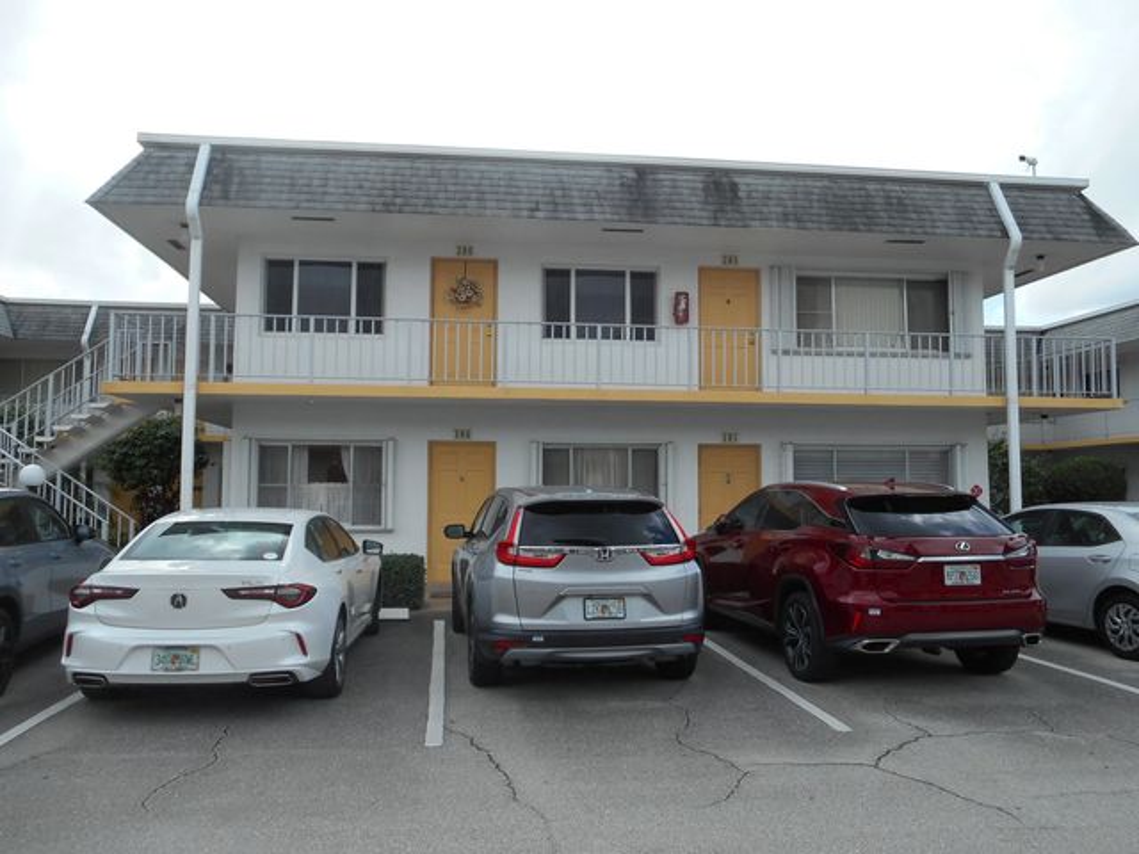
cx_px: 570
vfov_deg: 48.2
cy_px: 427
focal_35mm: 29
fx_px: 954
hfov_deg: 61.7
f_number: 4
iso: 80
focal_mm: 5.2
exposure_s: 1/400
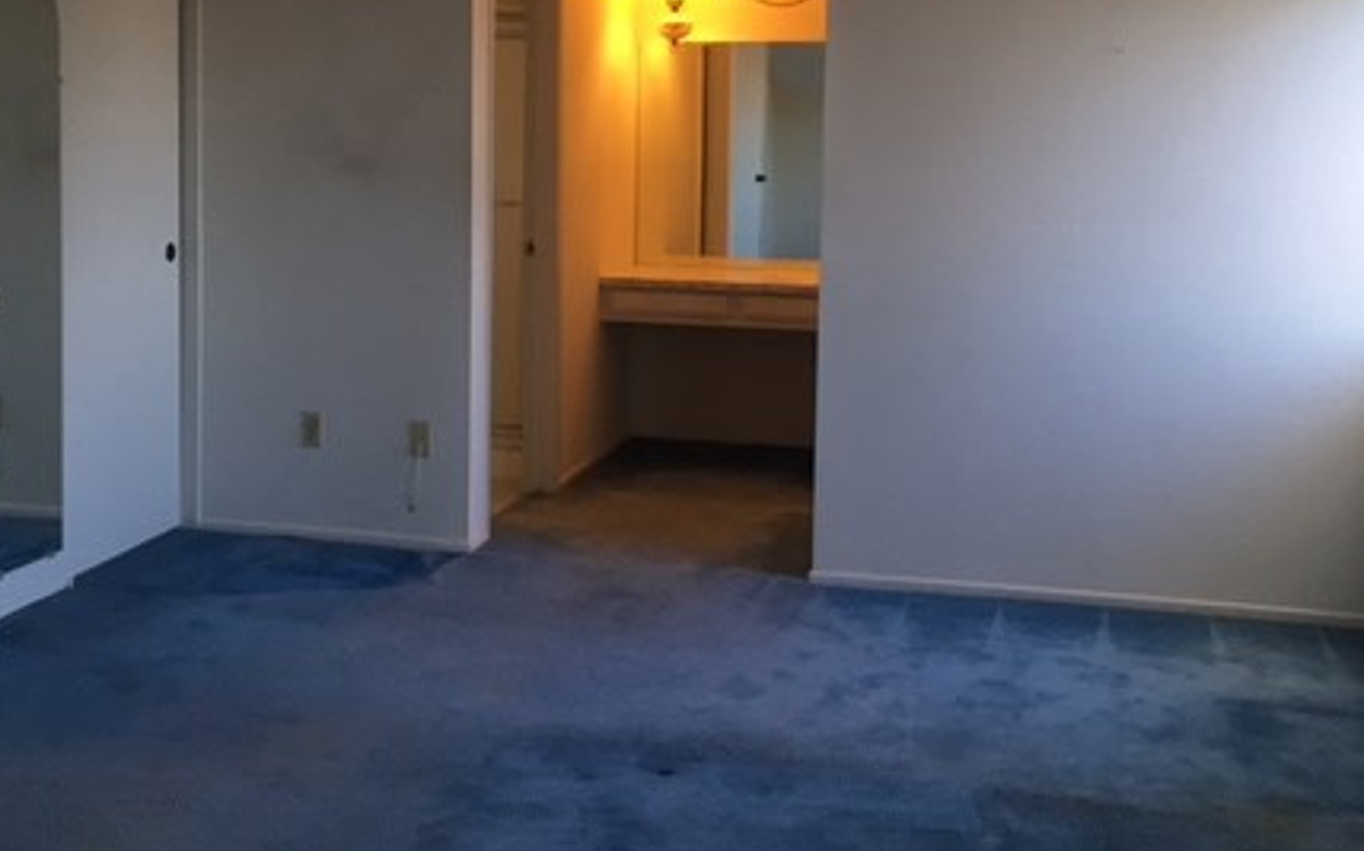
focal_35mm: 46
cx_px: 650
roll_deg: -1.0
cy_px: 258
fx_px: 1709
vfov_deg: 27.7
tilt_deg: -6.0
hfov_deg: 43.5
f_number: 2.2
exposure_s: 1/30
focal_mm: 4.15
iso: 50
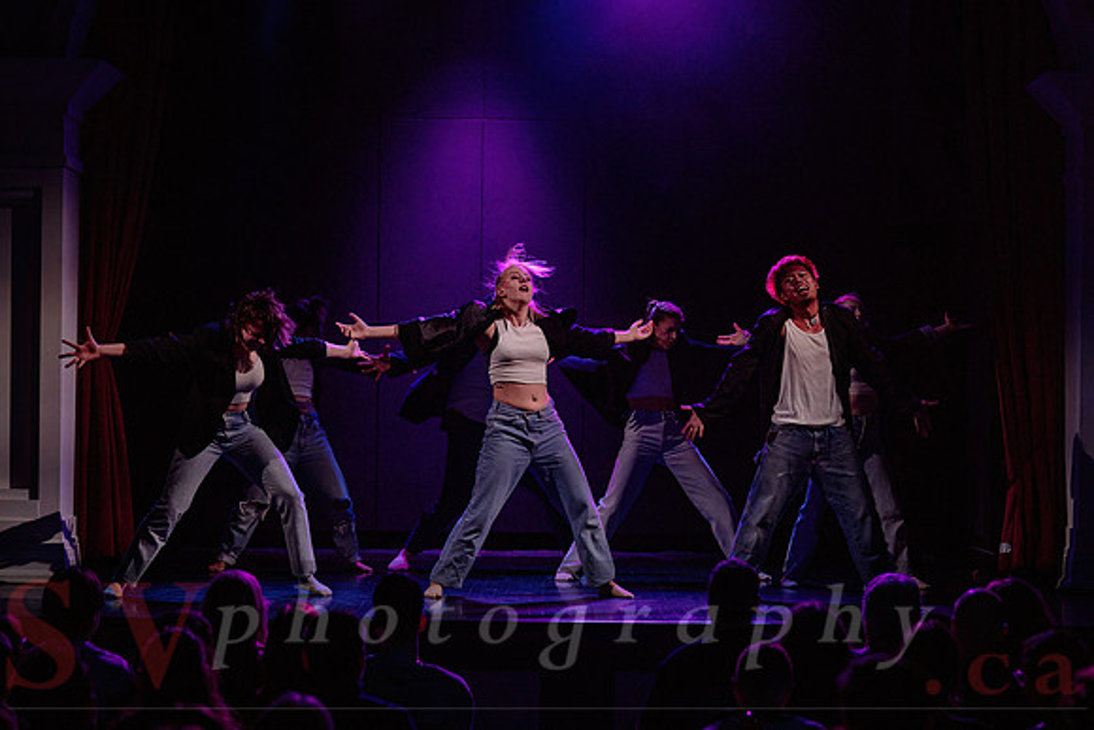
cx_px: 669
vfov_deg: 13.1
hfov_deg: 19.5
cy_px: 373
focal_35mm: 104
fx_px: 3175
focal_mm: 85
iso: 1600
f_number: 2.8
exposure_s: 1/320
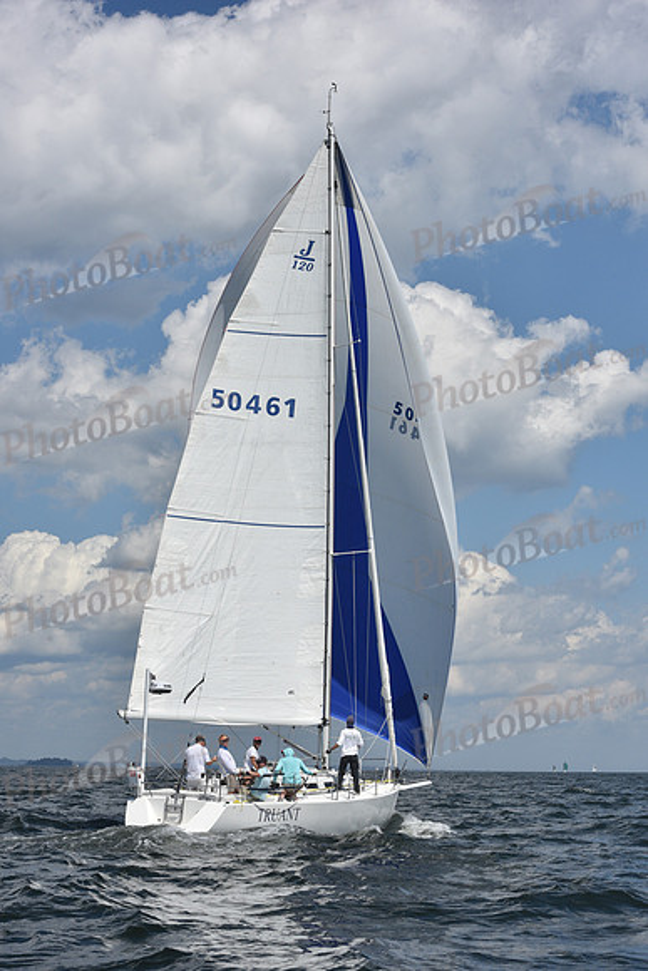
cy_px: 486
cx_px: 324
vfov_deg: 28.8
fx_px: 1889
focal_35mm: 70
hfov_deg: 19.5
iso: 320
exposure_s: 1/1250
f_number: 13
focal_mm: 70
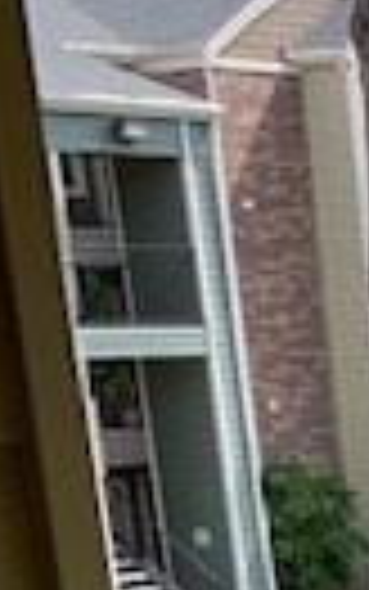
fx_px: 2170
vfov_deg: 13.8
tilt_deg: -20.8
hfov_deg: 8.5
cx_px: 994
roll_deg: +1.9
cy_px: 1067
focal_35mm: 135
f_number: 1.8
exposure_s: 1/570
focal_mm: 4.25
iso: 25
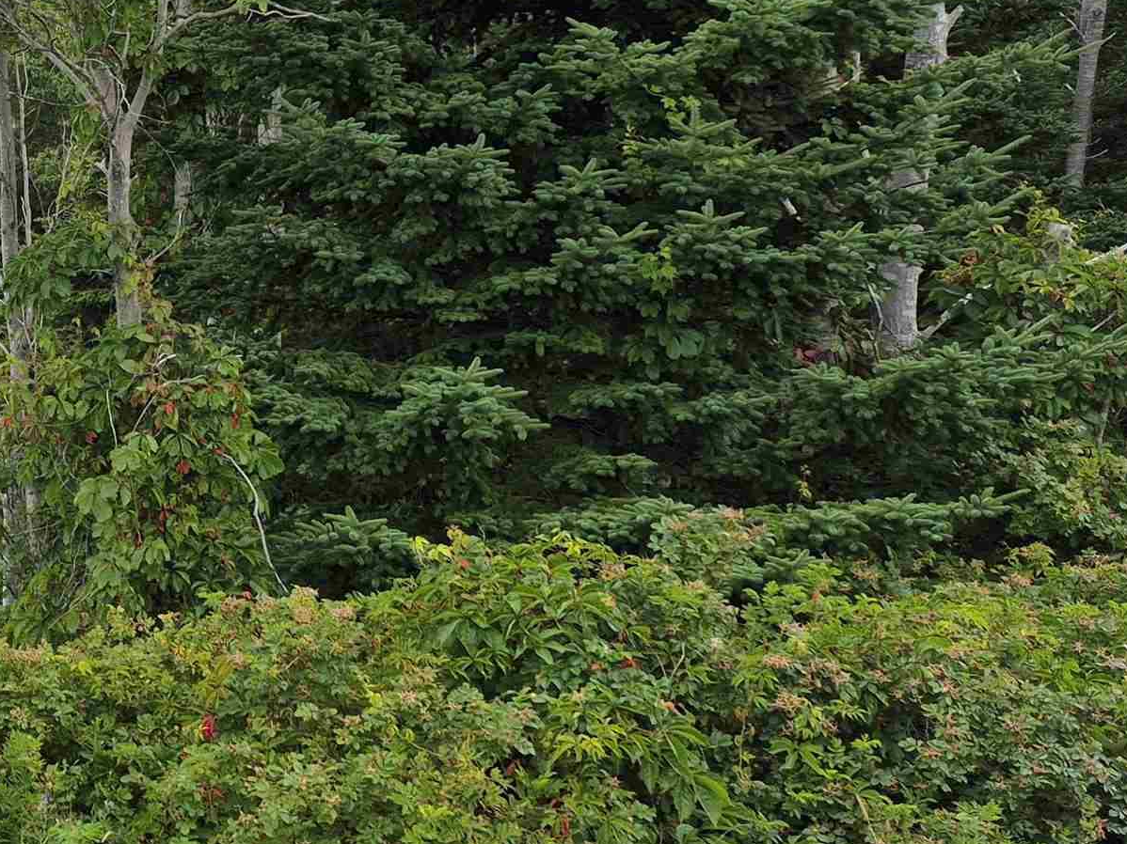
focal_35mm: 59
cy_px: 368
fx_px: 1920
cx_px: -276
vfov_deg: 24.8
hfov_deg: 28.0
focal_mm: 5.4
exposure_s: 1/920
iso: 25
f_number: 1.8
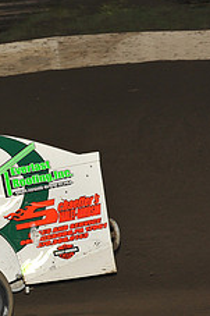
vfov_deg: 7.2
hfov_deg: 4.7
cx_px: -181
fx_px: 2506
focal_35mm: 286
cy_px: 239
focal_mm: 112
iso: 1000
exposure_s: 1/320
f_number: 7.1
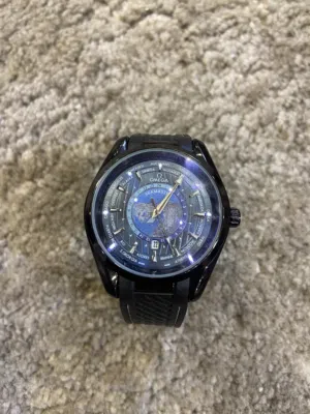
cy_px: 207
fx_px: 299
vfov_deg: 69.4
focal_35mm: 25
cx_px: 155
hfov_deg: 54.9
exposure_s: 1/50
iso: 320
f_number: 1.8
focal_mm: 4.25
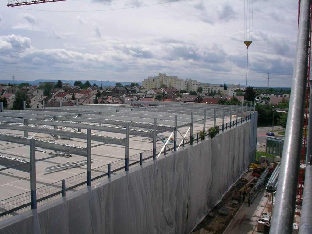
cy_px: 117
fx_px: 333
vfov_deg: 38.7
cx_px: 156
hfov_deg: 50.1
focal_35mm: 37
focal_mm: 5.7
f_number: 6.8
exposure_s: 1/386
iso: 50
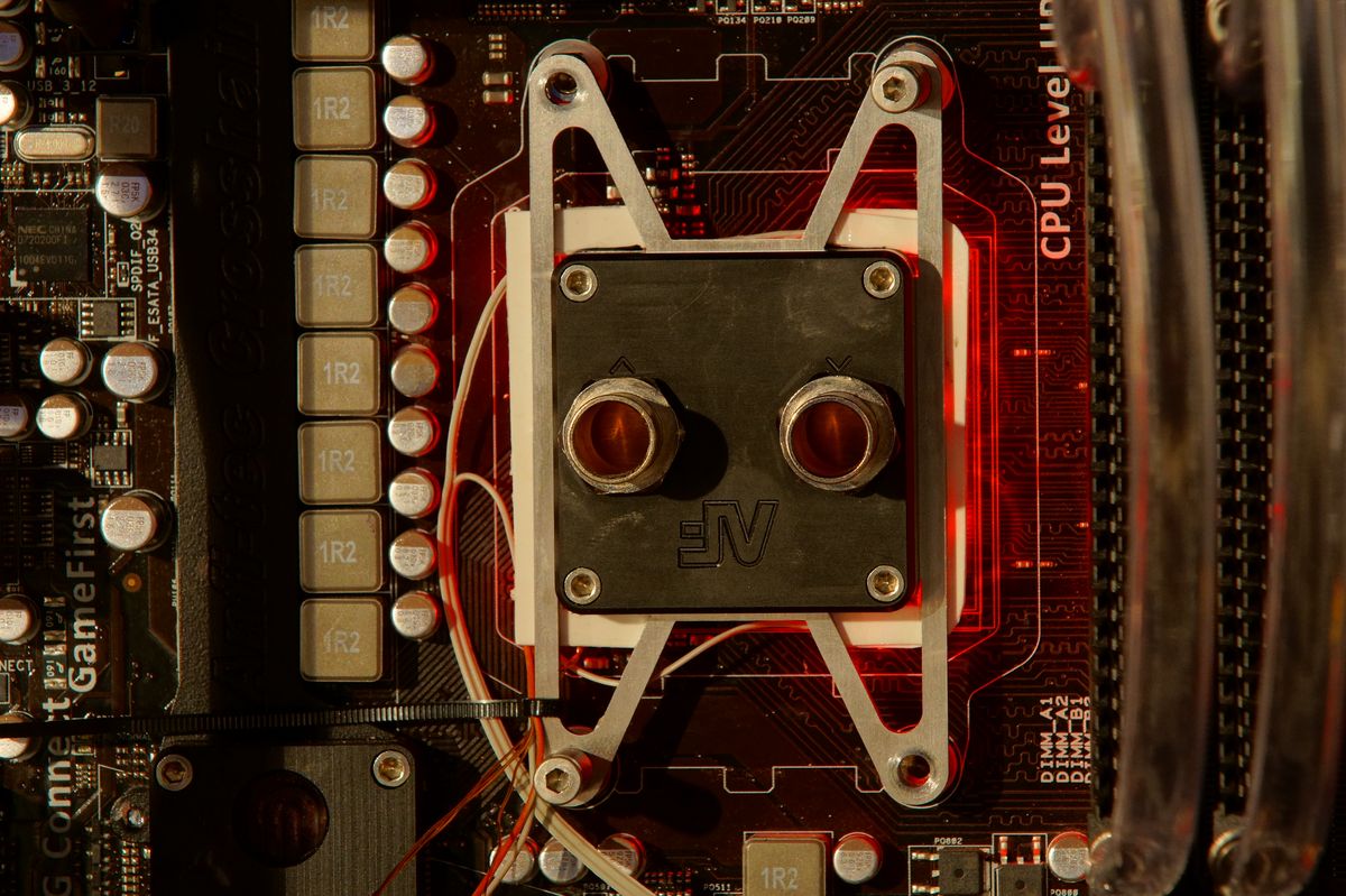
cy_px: 448
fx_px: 10090
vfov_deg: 5.1
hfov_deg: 7.6
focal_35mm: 270
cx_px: 673
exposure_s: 3.2
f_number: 11
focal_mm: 180
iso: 800
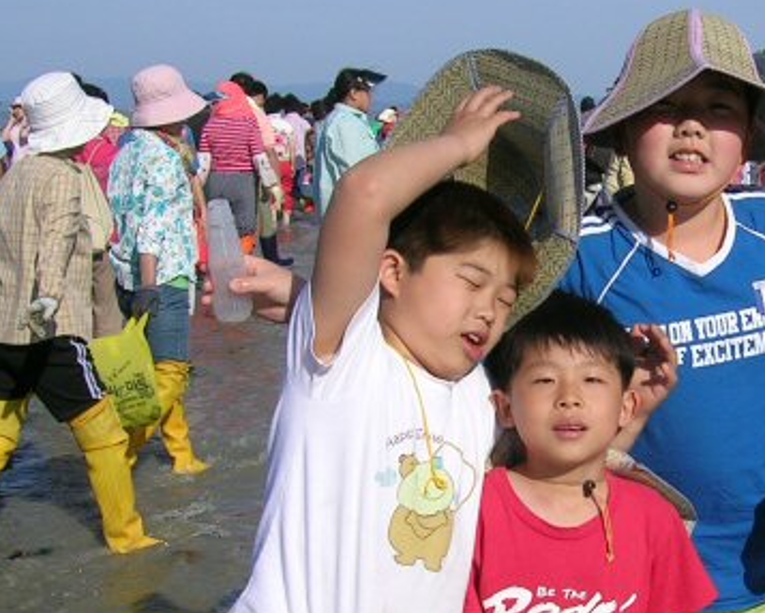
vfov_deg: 22.7
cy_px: 415
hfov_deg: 27.6
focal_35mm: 67
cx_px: 630
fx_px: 1518
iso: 50
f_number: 4.8
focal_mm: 5.4
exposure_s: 1/670
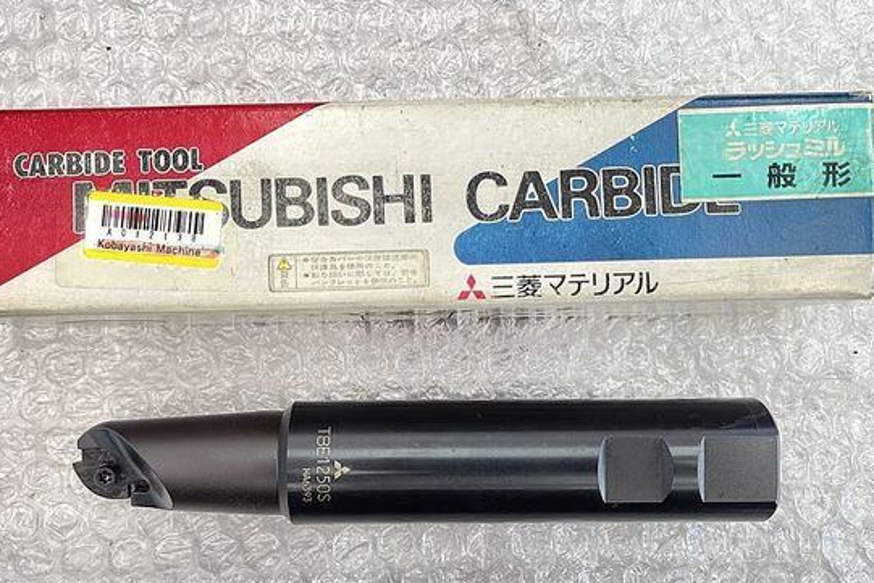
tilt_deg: -88.3
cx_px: 396
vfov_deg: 41.1
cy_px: 329
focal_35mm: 32
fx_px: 777
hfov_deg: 58.6
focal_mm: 5.1
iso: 320
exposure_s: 1/60
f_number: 1.6
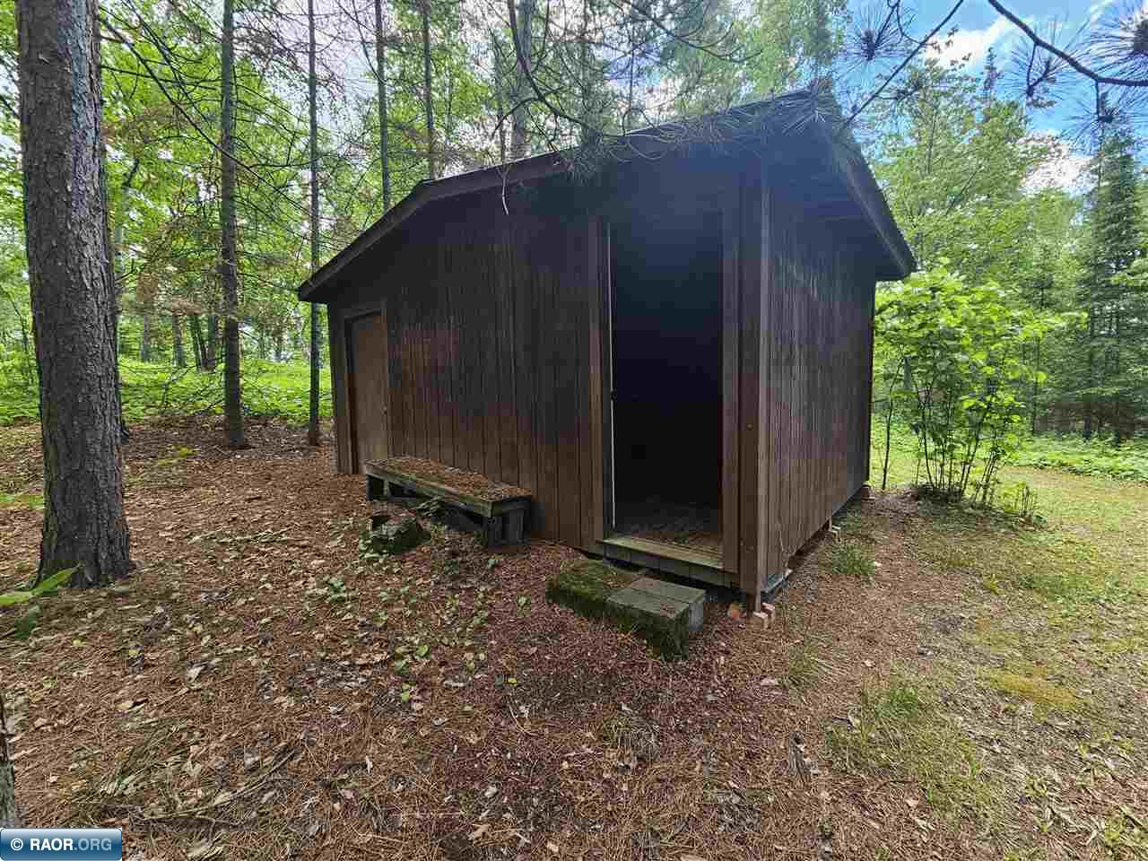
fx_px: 431
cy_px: 430
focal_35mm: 13
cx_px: 574
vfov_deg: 89.9
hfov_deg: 106.2
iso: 64
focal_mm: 2.2
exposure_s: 1/120
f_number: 2.2
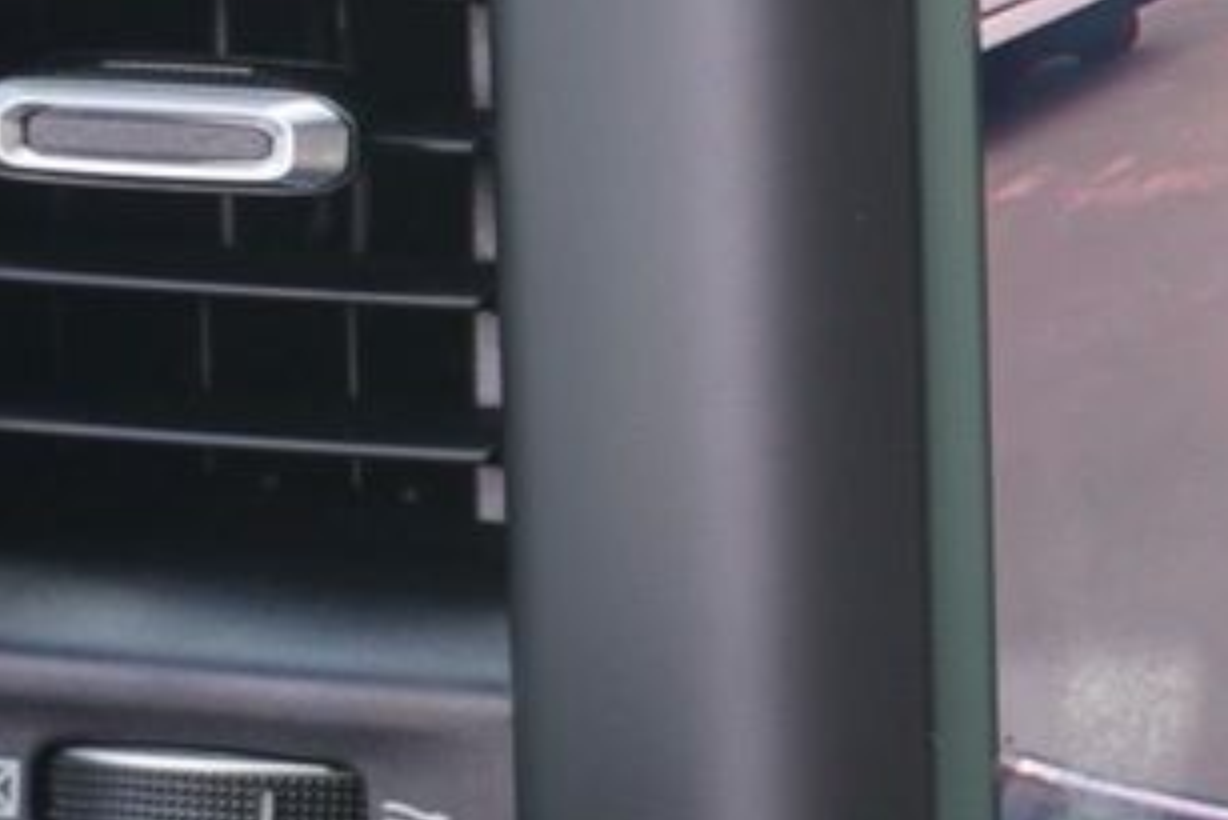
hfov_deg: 14.8
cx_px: 1784
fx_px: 4436
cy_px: 468
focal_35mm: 130
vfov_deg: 10.6
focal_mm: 26
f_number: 4.5
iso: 200
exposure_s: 1/60
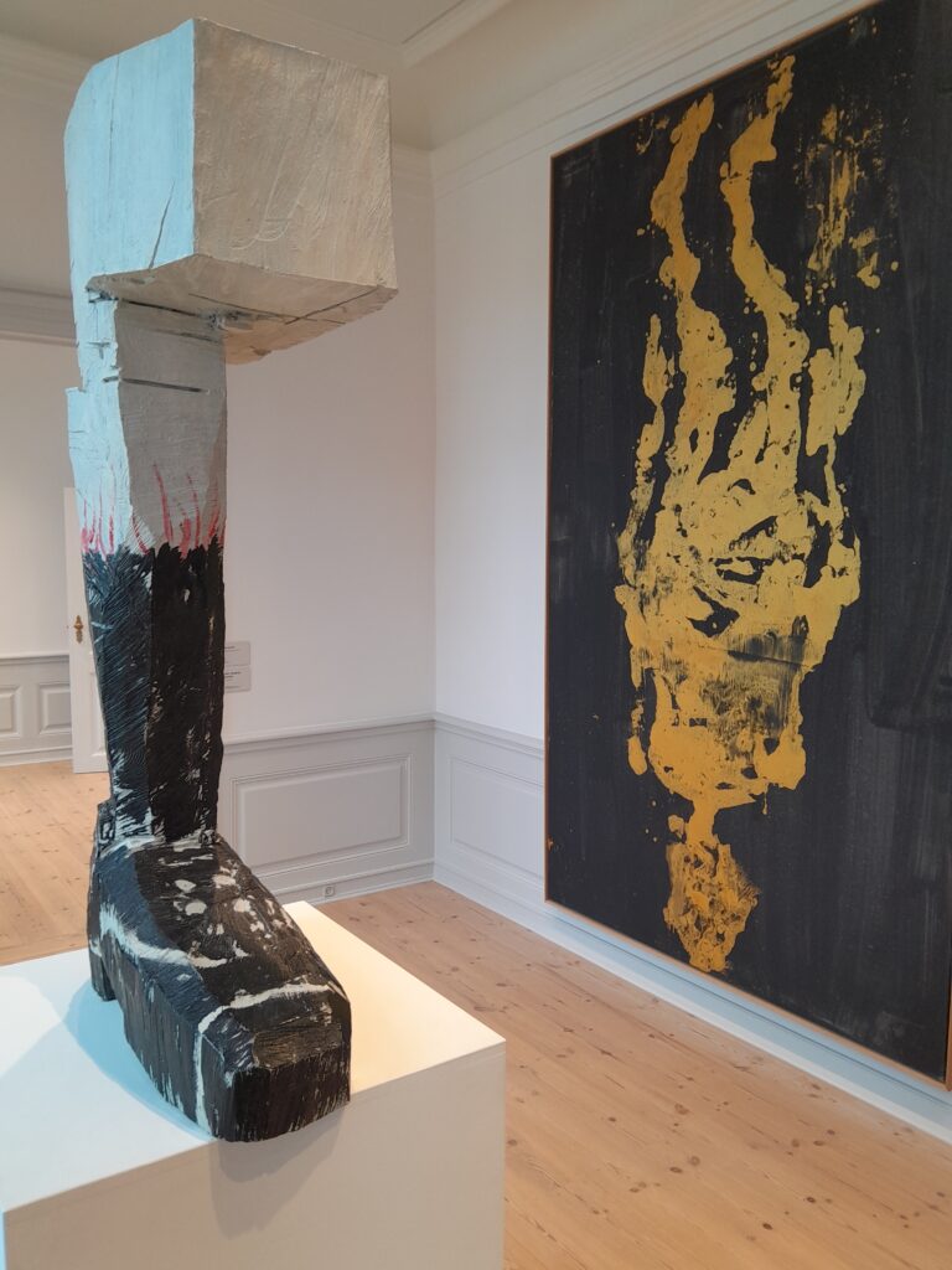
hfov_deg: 53.1
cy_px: 635
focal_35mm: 26
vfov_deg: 67.3
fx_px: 953
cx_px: 476
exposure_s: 1/60
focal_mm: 3.98
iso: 64
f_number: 1.8
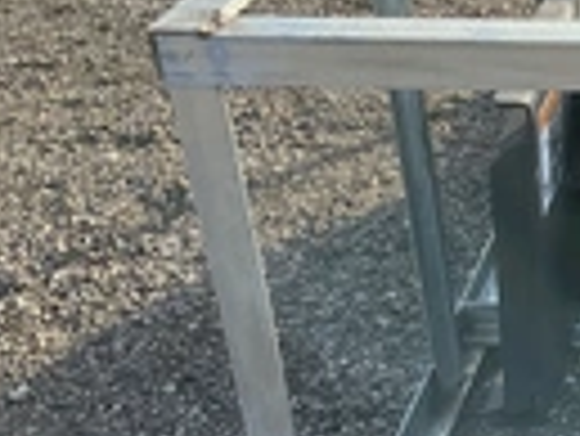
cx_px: 836
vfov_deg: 16.4
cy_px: 243
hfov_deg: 19.4
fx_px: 1509
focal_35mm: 90
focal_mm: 3
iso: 25
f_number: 1.8
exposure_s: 1/409
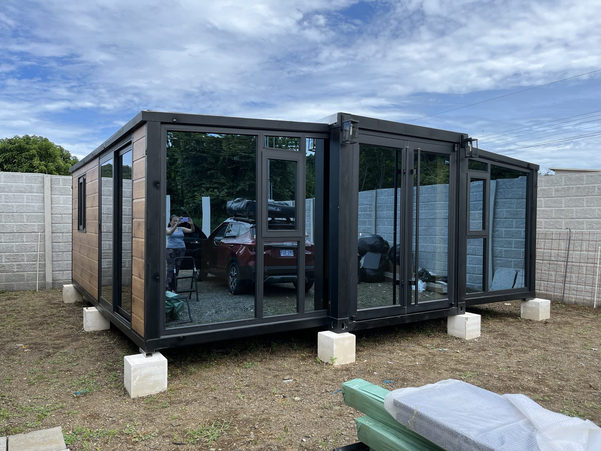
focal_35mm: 26
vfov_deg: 53.1
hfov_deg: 67.3
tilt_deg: -3.5
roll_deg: +0.0
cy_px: 226
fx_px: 451
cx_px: 300
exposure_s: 1/2358
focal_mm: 5.1
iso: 50
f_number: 1.6
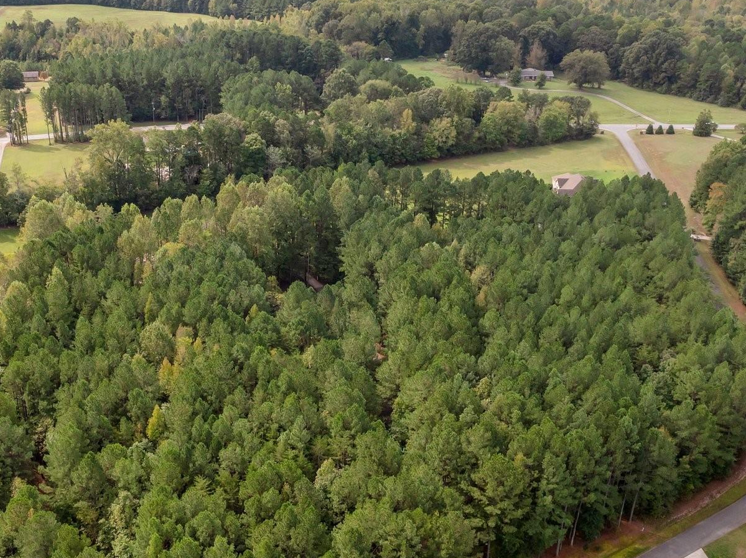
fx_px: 883
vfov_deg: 34.9
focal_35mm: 41
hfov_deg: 45.4
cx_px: 278
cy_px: 341
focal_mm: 12.29
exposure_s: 1/240
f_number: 2.8
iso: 180
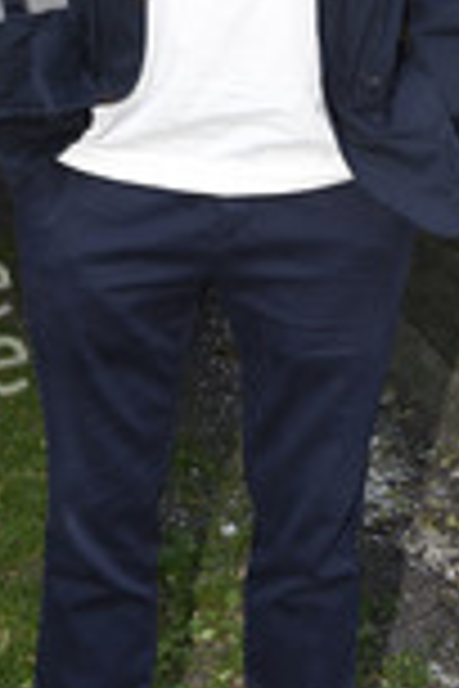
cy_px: 144
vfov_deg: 17.7
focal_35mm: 115
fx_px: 2199
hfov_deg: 11.9
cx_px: 288
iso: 1600
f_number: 6.3
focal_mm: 44
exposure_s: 1/160
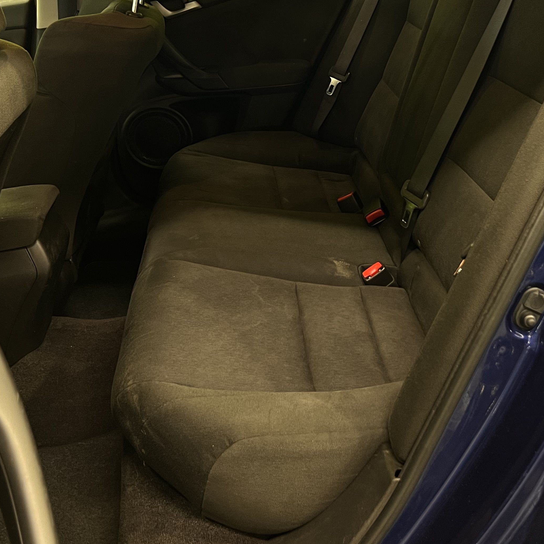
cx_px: 362
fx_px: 800
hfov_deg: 37.2
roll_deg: +5.2
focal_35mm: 45
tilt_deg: -19.5
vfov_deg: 37.0
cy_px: 163
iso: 400
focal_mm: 5.7
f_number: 1.5
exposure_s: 1/33
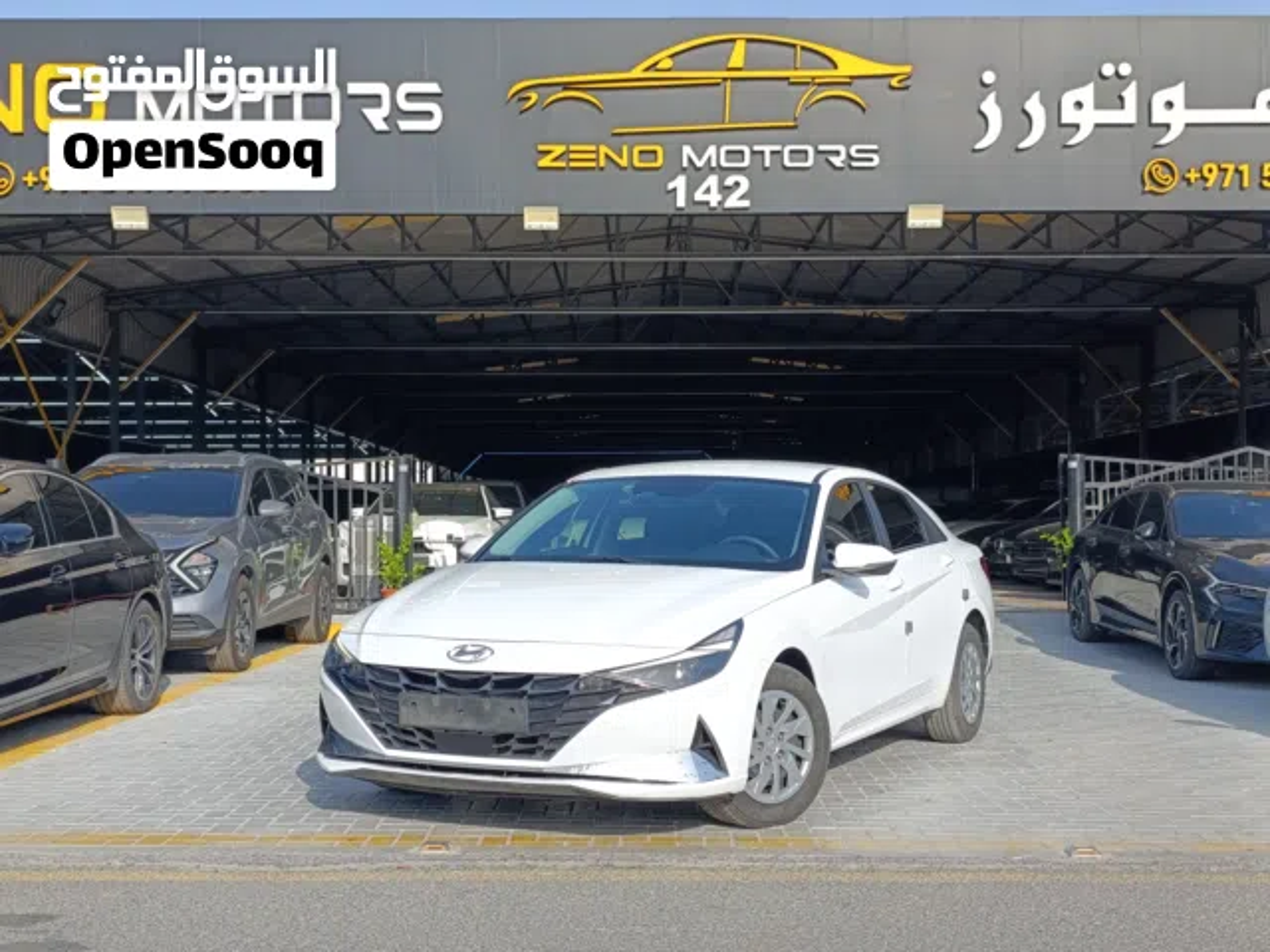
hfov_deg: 41.2
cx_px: 635
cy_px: 476
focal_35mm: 46
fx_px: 1688
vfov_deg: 31.5
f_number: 1.65
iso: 53
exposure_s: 1/548
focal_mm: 6.11
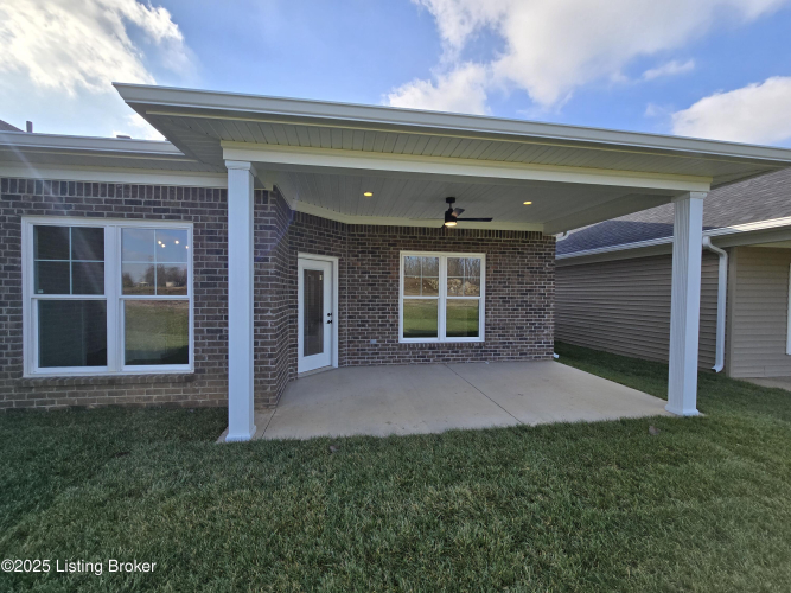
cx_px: 396
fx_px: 297
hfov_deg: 106.2
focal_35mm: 13
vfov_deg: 89.9
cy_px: 296
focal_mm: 2.2
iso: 100
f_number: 2.2
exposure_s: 1/2000
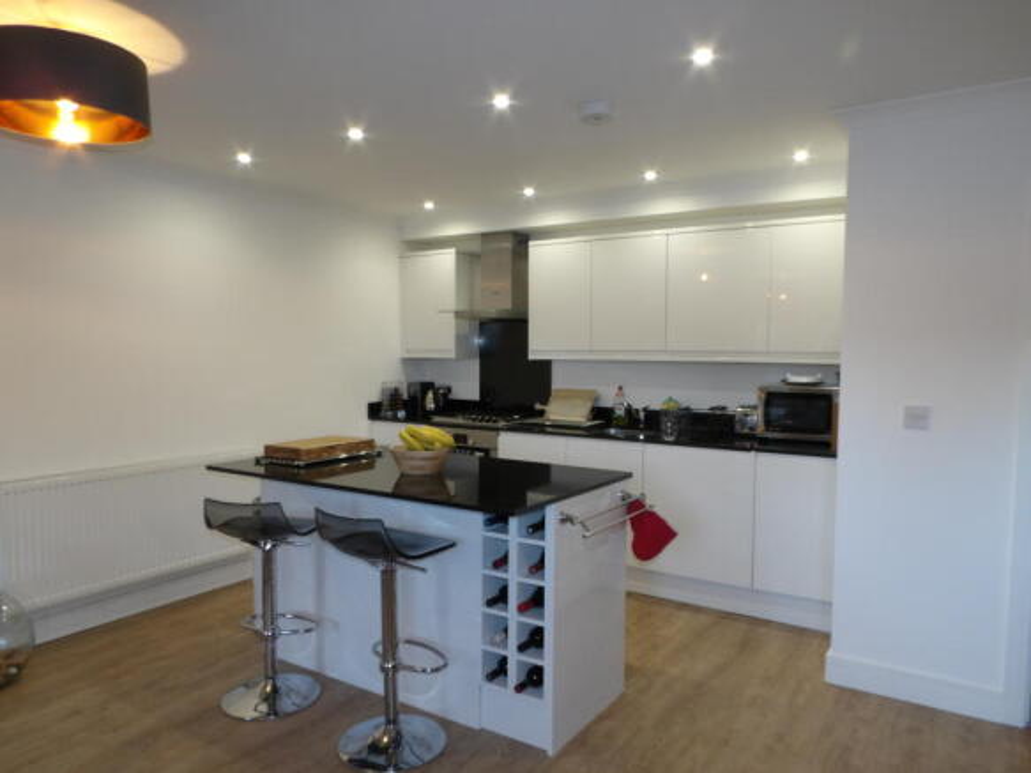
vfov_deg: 56.8
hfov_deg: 71.6
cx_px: 516
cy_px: 386
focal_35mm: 24
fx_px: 715
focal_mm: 4.3
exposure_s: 1/23
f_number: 4.1
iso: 200
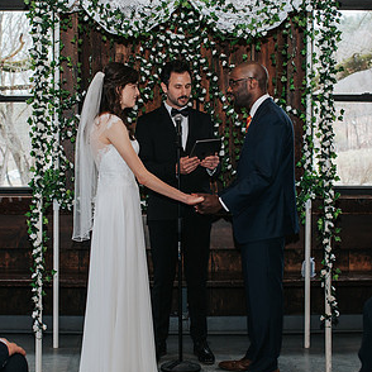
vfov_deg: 24.0
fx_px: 875
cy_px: 187
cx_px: 152
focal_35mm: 72
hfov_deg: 24.0
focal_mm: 35
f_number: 3.2
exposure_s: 1/200
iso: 1000
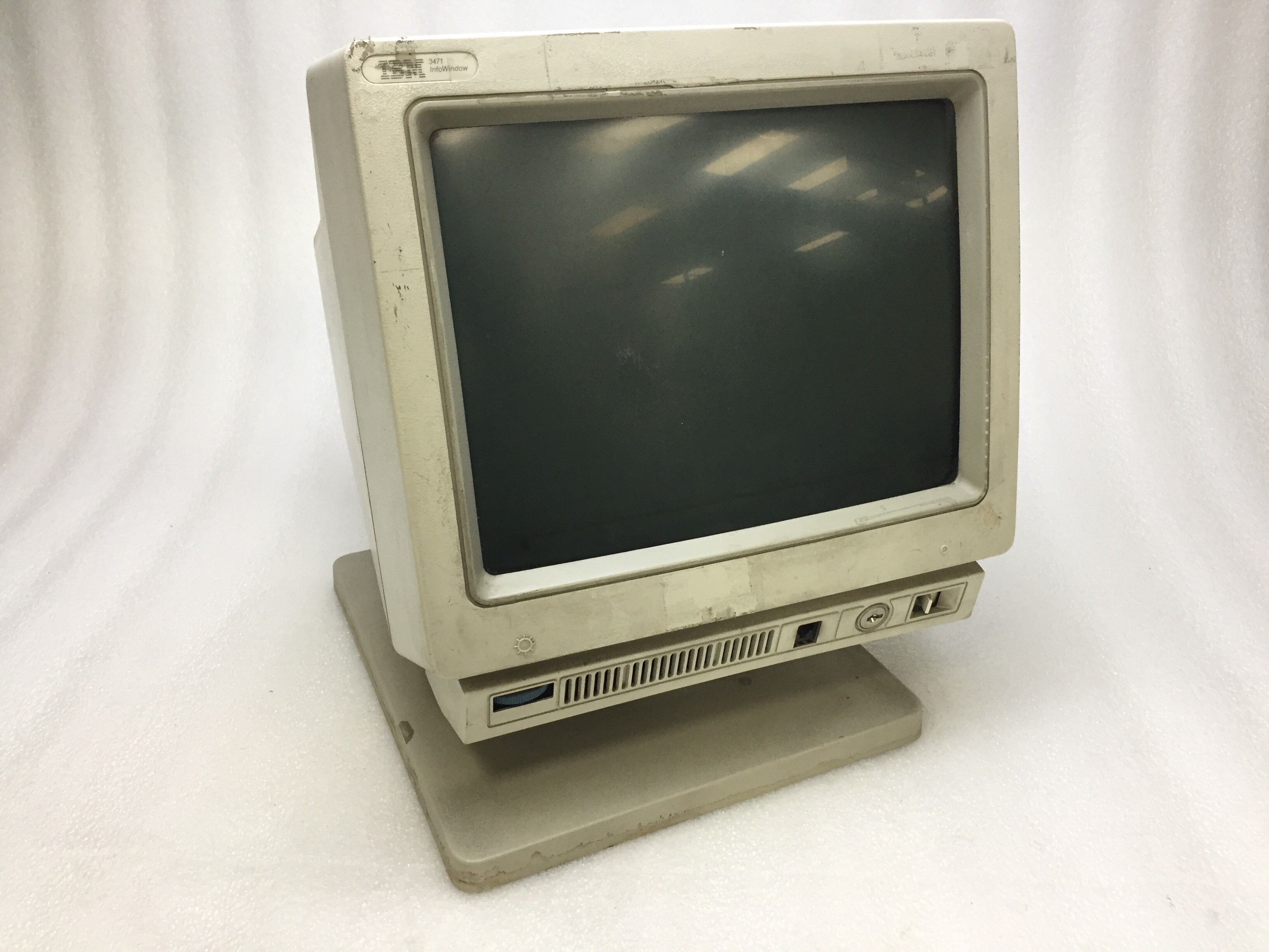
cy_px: 476
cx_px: 634
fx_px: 1063
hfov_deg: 61.7
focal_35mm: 29
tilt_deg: -26.6
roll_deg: -2.0
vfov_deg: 48.2
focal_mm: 4.15
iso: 50
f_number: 2.2
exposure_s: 1/30
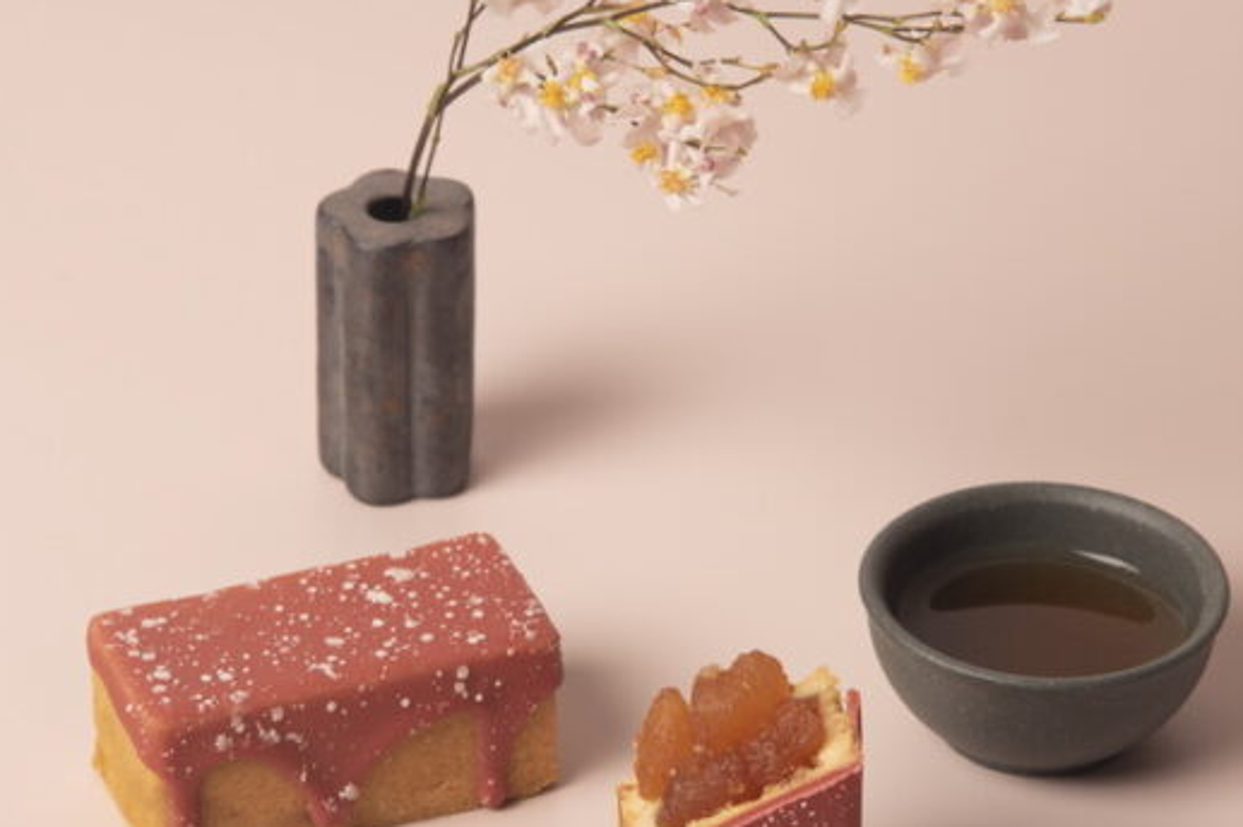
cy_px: 469
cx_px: 719
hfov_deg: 8.7
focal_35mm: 238
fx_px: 8212
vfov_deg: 5.8
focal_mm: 120
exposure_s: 1/125
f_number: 13
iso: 250
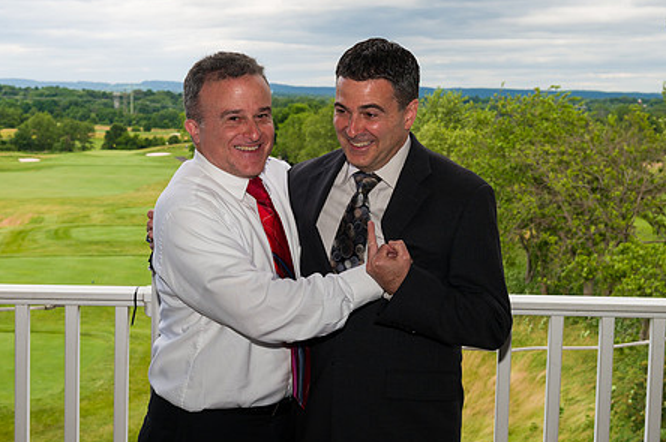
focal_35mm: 68
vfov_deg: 20.0
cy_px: 237
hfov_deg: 29.7
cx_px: 322
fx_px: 1257
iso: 200
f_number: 11
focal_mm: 52
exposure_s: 1/200
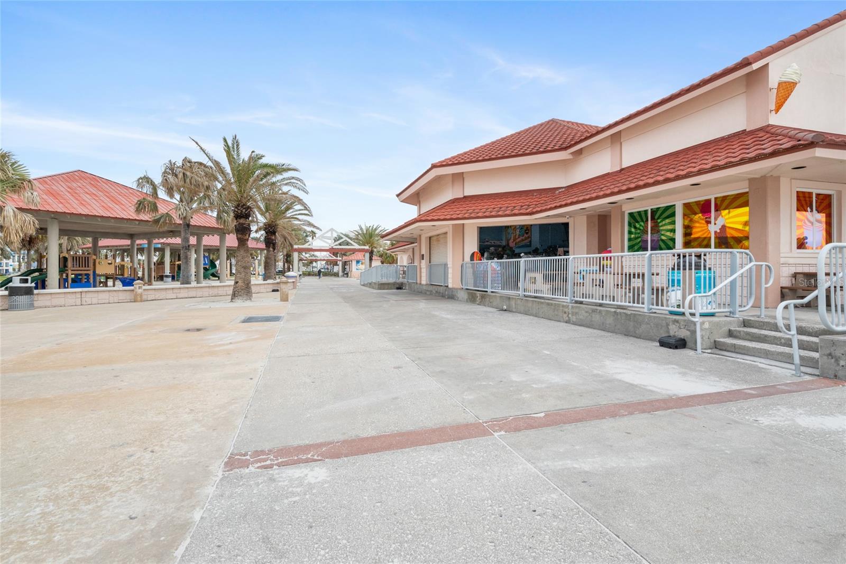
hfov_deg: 95.0
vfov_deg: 72.1
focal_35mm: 16
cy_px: 282
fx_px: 388
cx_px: 423
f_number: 9
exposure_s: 1/800
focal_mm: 16.5
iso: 250
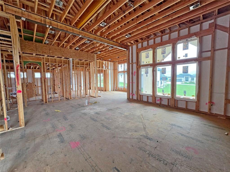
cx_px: 115
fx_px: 86
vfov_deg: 89.9
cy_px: 86
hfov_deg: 106.2
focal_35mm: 13
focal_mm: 2.2
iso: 125
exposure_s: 1/120
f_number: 1.9
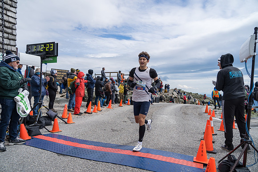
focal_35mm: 24
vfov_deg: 53.2
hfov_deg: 73.7
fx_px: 172
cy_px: 86
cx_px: 129
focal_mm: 24
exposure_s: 1/1000
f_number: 4
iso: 100
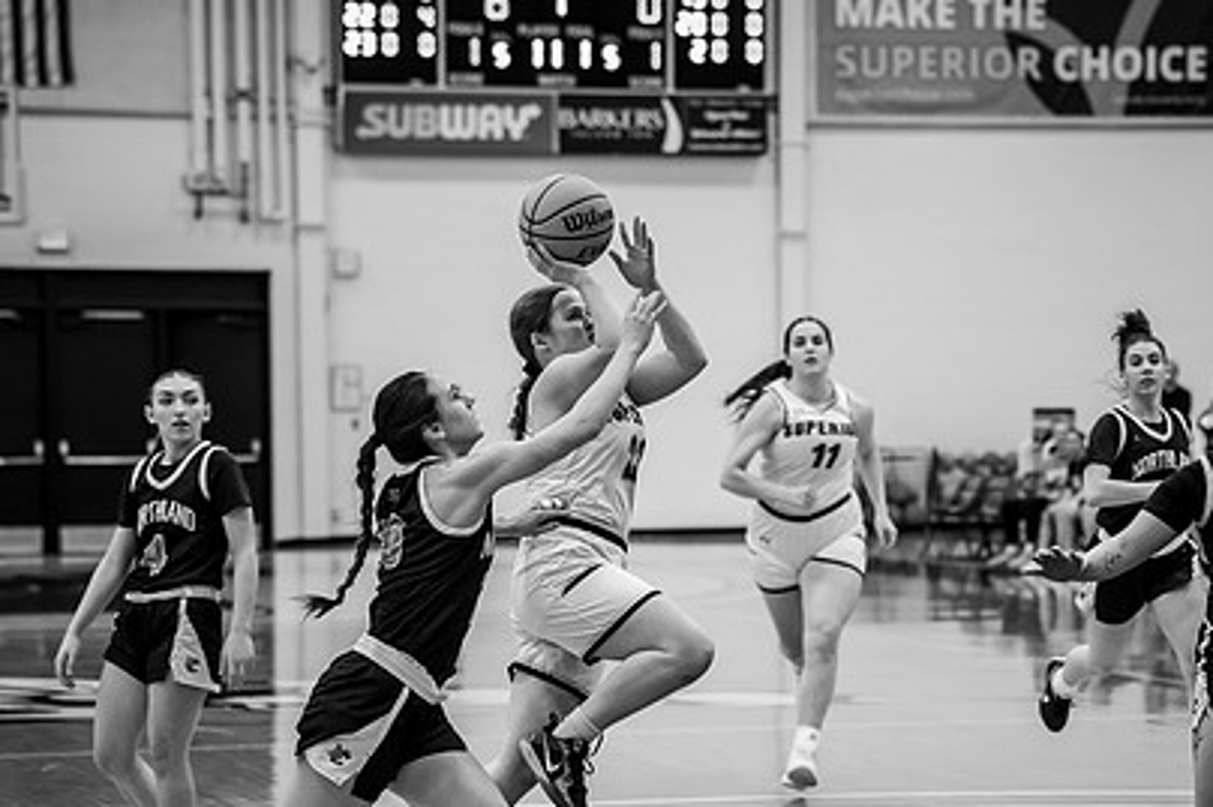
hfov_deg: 16.0
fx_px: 4311
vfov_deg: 10.7
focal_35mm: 128
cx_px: 673
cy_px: 532
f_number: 2.8
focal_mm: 82
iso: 1250
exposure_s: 1/640
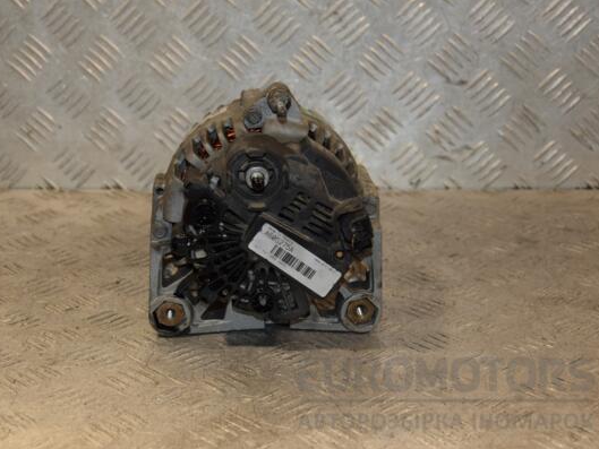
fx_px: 1273
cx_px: 276
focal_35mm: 74
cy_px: 224
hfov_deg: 26.5
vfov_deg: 20.0
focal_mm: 45
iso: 800
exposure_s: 1/200
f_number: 5
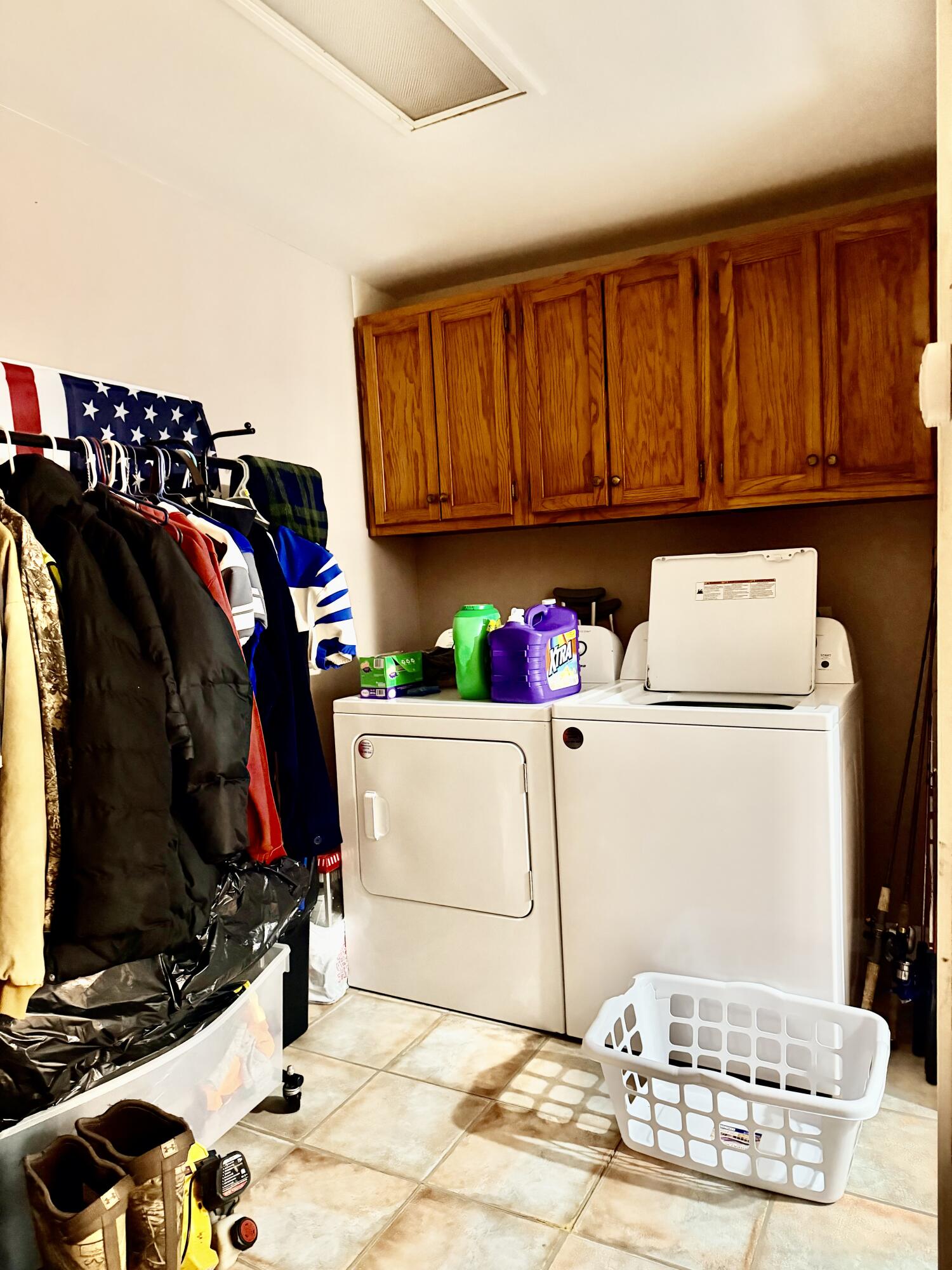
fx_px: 880
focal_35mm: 24
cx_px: 476
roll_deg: +2.0
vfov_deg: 71.6
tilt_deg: -4.0
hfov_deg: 56.8
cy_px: 635
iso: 1000
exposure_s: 1/30
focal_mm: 6.76
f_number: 1.78
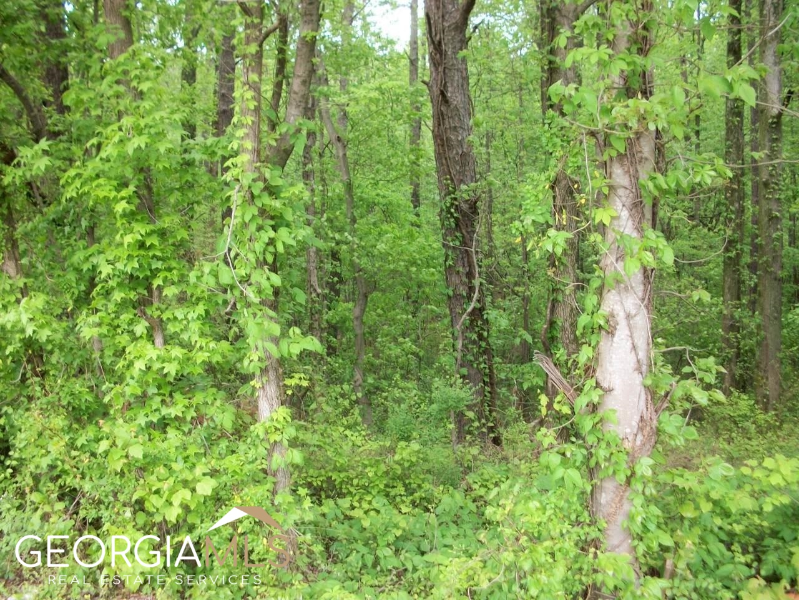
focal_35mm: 35
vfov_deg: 40.7
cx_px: 400
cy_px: 300
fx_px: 808
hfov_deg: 52.6
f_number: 3.1
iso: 80
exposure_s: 1/40
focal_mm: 6.3
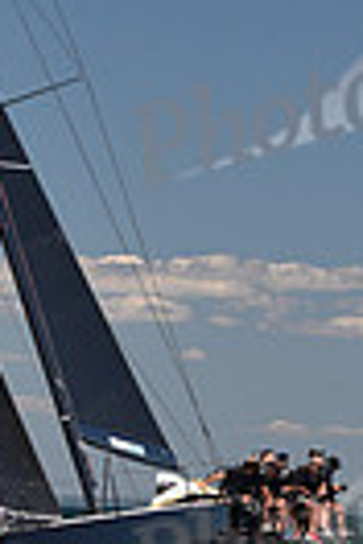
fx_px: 6125
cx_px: -80
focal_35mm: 405
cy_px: -74
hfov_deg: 3.4
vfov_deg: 5.1
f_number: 5.6
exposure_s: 1/800
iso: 250
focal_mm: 92
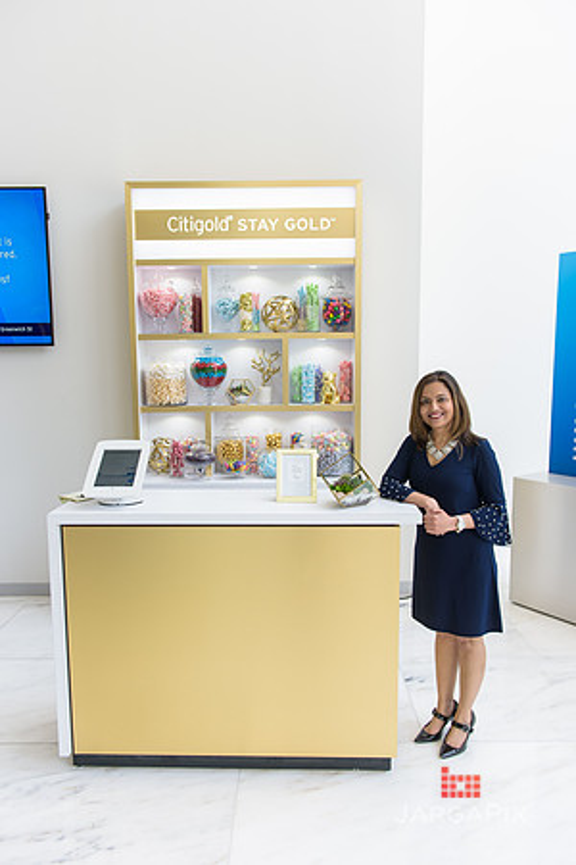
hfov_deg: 46.4
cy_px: 432
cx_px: 288
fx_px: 672
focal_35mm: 28
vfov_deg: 65.5
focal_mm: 28
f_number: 3.2
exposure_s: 1/250
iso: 500
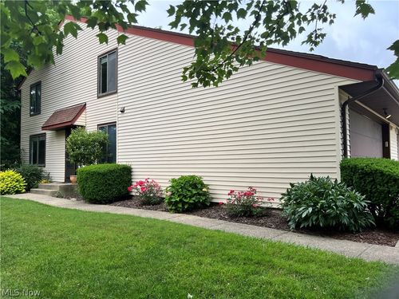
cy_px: 150
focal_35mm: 26
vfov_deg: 53.1
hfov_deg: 67.3
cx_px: 200
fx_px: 300
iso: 50
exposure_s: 1/1395
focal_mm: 5.7
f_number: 1.5
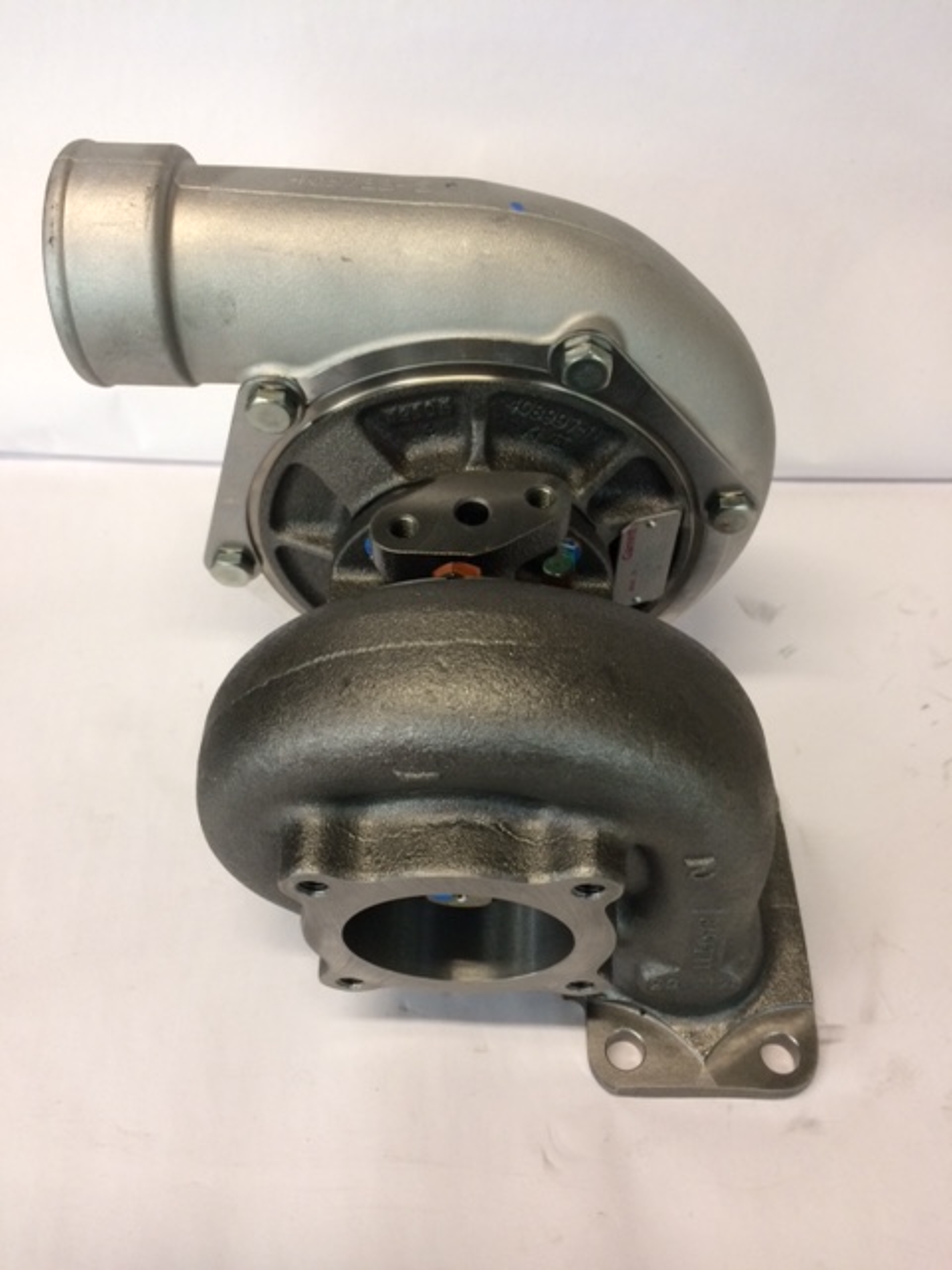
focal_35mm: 29
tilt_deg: -50.7
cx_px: 476
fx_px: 1063
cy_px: 635
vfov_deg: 61.7
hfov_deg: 48.2
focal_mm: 4.15
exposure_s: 1/33
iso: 64
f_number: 2.2
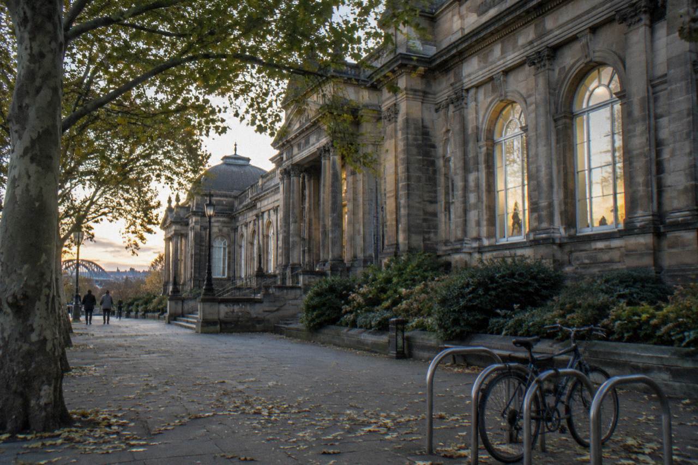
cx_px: 349
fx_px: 678
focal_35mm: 35
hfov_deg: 54.4
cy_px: 232
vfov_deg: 37.8
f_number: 2.5
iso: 6400
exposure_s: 1/320
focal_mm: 35
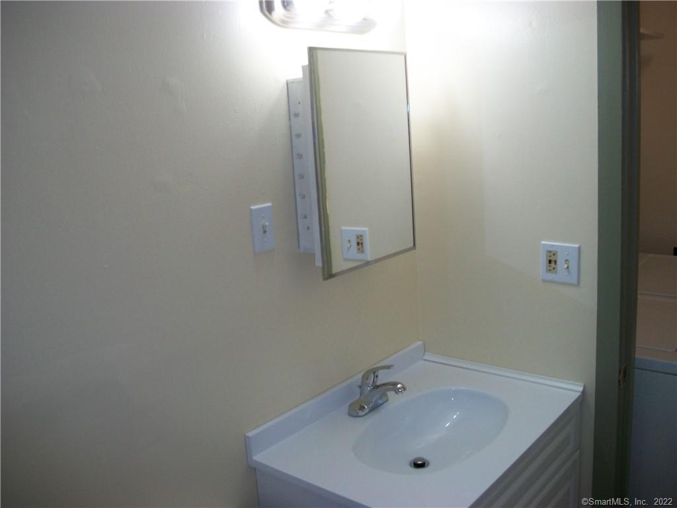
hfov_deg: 56.8
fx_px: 626
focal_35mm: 32
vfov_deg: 44.2
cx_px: 338
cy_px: 254
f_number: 2.9
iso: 80
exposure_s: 1/30
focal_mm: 5.7
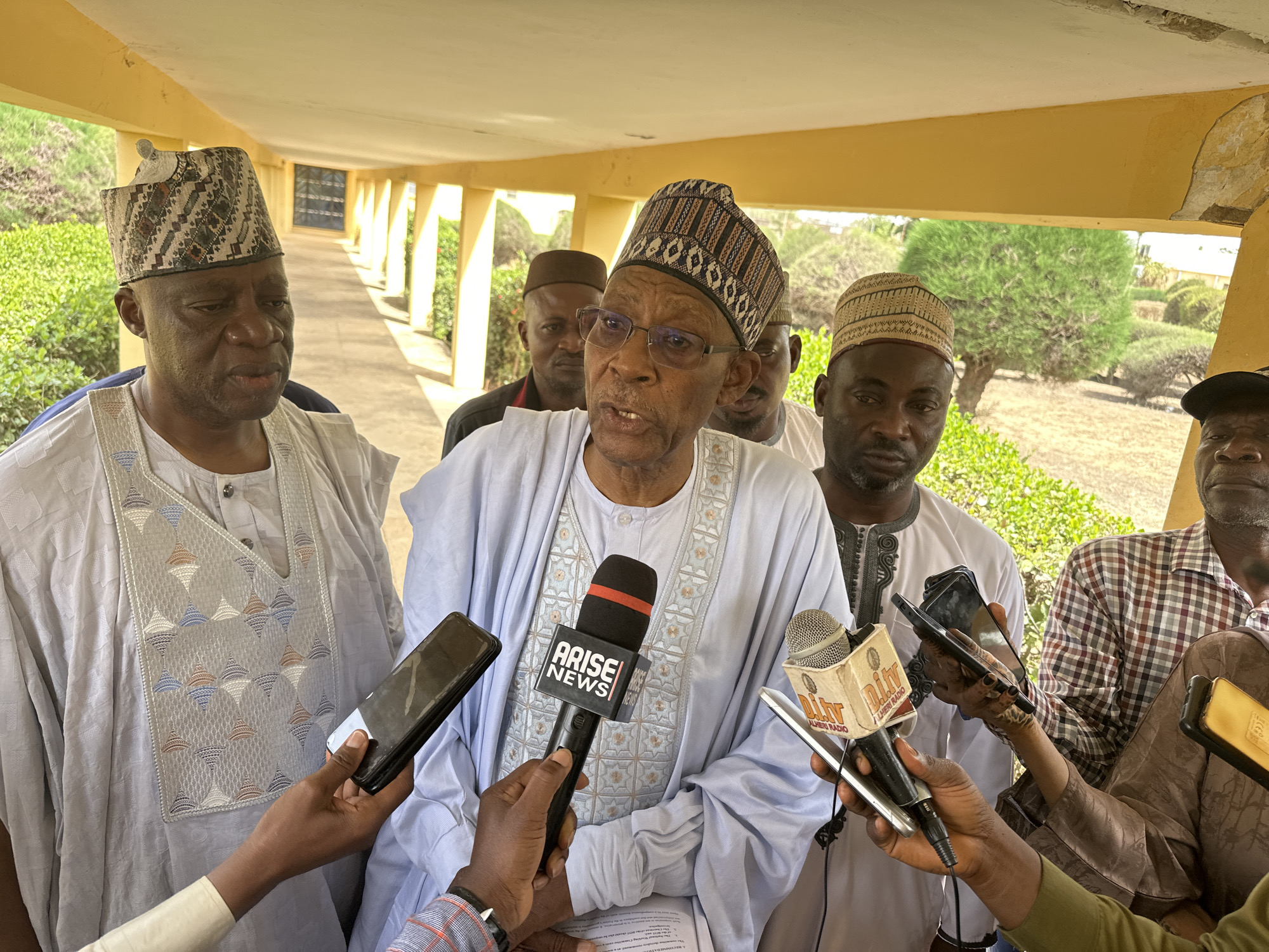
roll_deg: -7.0
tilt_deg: -14.6
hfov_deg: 71.6
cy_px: 476
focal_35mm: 24
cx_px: 634
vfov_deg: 56.8
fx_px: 880
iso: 80
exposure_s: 1/239
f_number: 1.78
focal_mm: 6.86
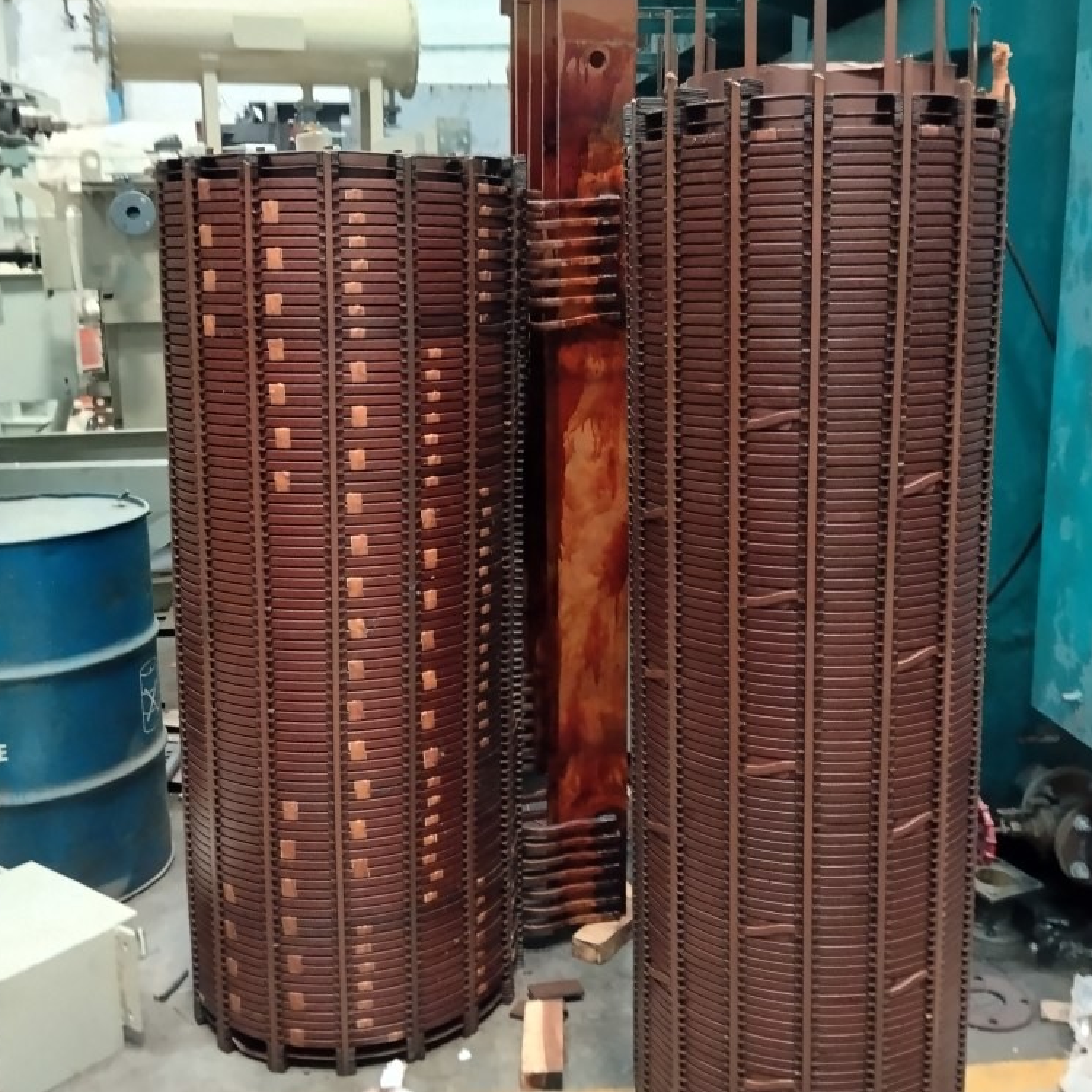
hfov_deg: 47.2
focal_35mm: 35
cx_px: 549
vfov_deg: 47.2
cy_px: 499
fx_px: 1249
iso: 250
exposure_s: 1/25
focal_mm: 4.22
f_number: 1.8
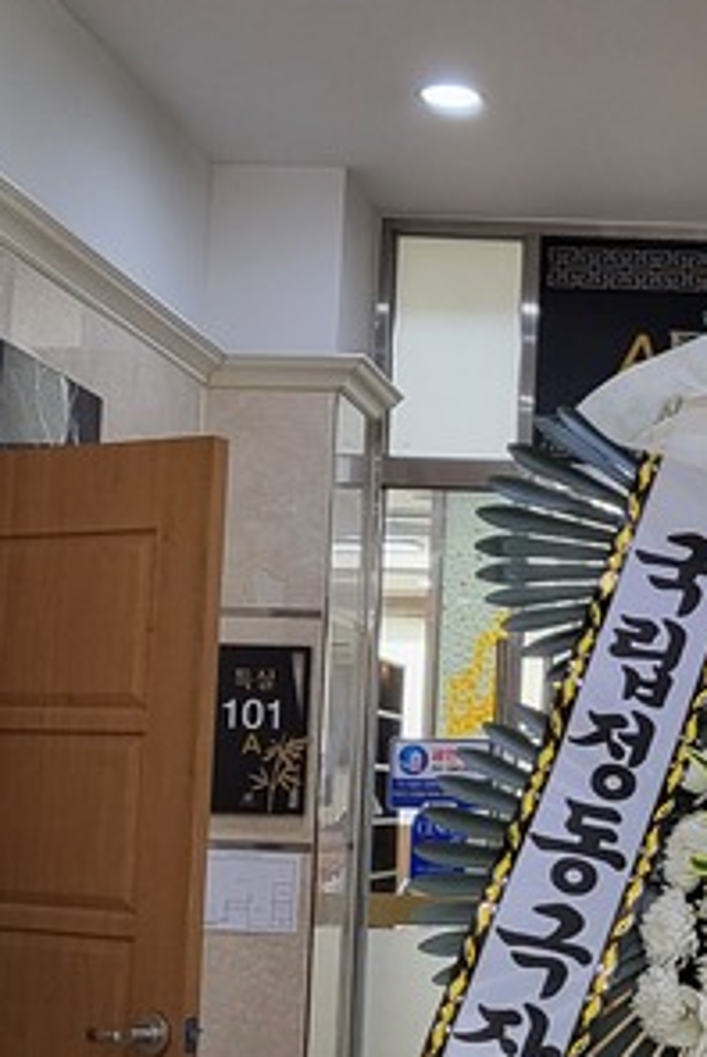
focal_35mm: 73
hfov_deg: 18.0
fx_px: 2145
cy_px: 689
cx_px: 796
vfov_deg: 27.5
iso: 250
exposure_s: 1/120
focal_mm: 4.25
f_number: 1.8
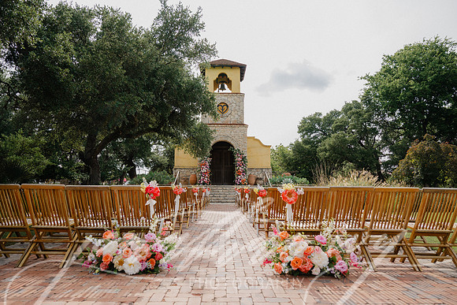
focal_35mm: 24
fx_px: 305
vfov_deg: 53.2
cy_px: 152
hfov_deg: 73.7
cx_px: 228
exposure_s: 1/640
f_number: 3.5
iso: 100
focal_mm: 24
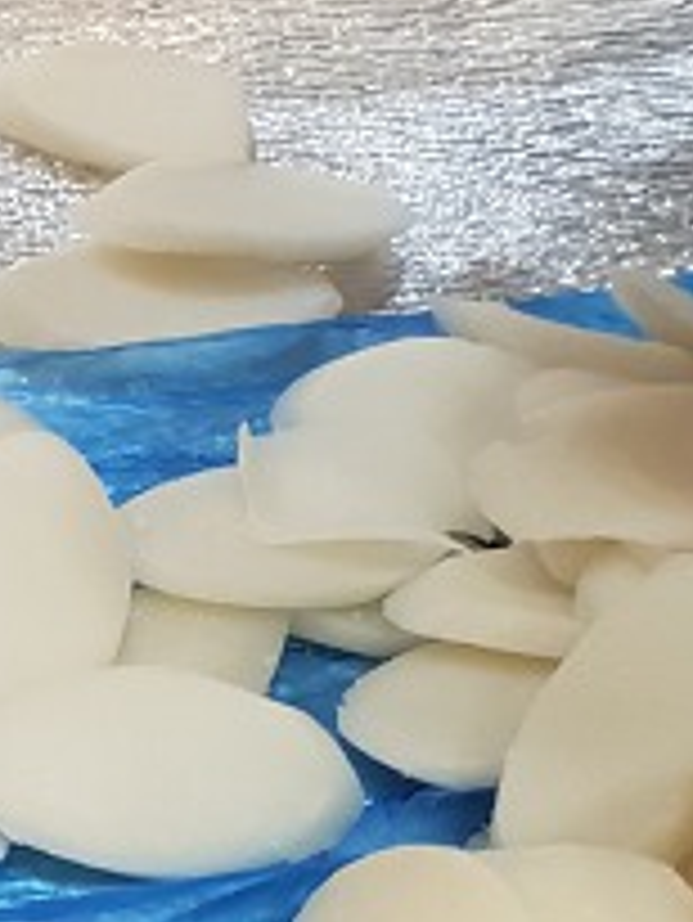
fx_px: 3200
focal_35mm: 120
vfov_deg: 15.9
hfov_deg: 11.5
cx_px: -511
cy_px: 1019
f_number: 2.4
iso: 250
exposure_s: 1/60
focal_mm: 4.3
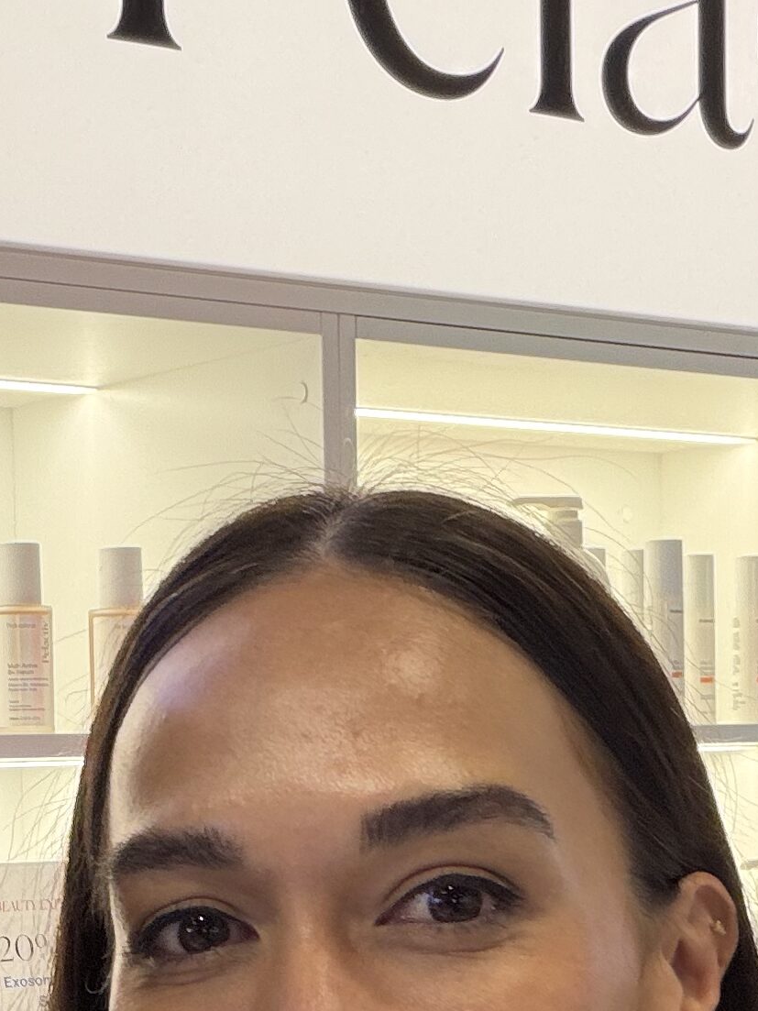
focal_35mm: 84
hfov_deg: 17.1
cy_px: 960
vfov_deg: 22.6
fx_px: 2453
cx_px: -31
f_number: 1.9
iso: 100
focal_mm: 2.71
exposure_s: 1/50
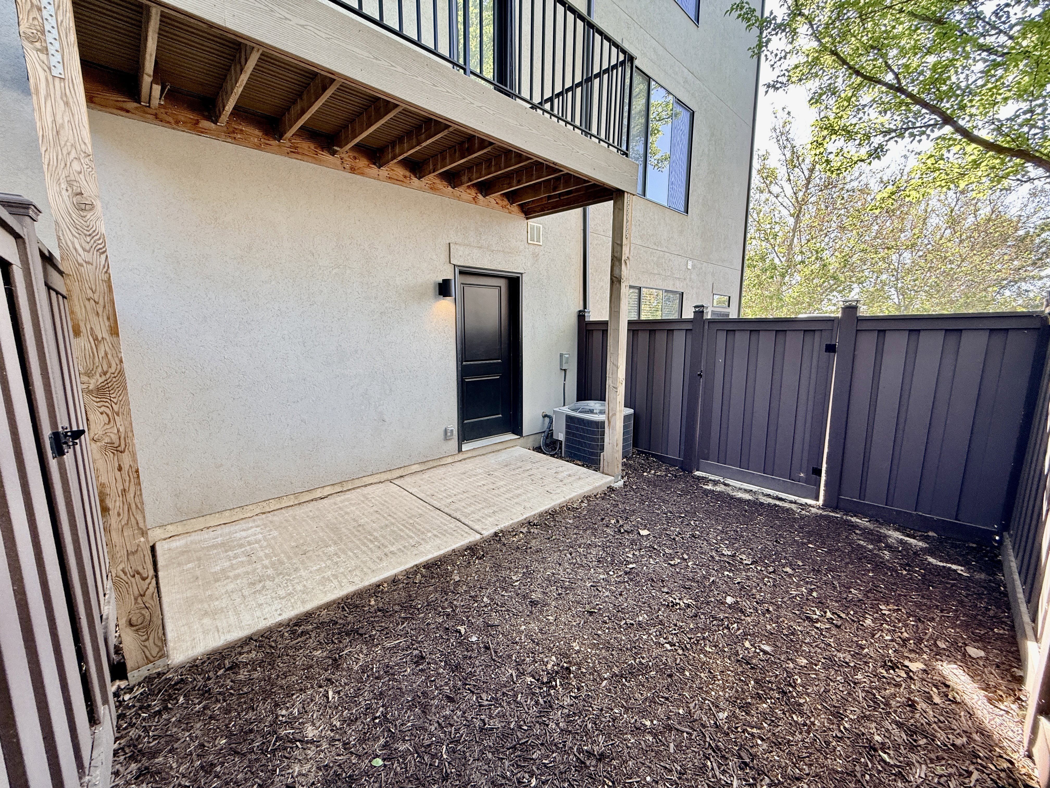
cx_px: 525
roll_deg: +0.1
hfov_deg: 102.1
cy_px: 394
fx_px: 425
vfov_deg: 85.7
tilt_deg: -8.5
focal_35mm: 14
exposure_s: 1/99
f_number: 2.2
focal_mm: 2.22
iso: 80
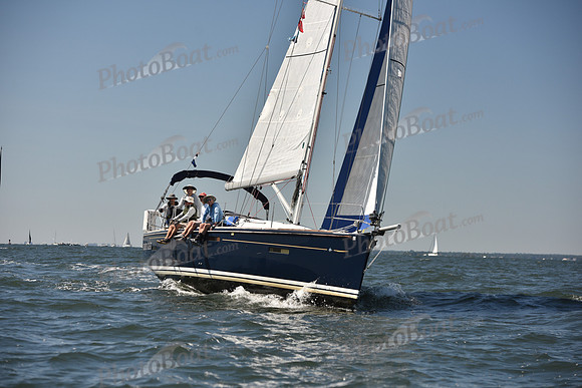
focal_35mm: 100
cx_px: 291
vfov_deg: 13.7
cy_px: 194
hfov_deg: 20.4
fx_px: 1617
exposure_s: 1/1250
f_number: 4.5
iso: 250
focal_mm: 100
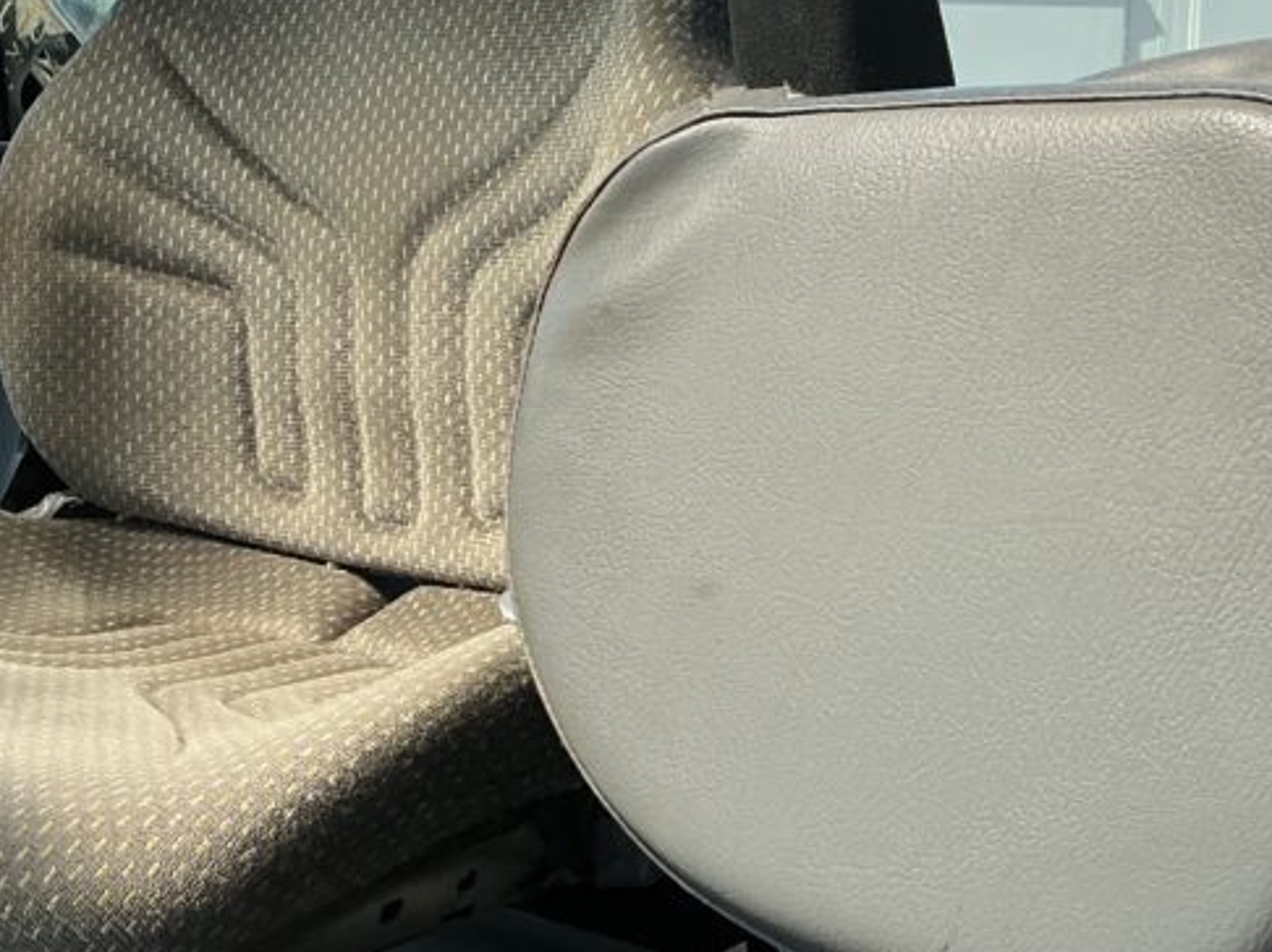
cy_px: 364
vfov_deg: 24.7
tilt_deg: -7.5
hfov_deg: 31.9
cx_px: 272
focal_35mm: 59
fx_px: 2167
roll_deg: -0.9
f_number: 1.8
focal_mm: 3
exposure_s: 1/816
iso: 25
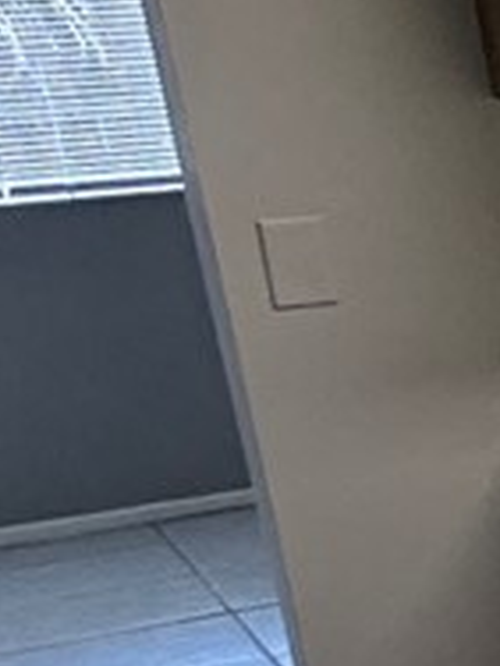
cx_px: 2039
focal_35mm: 119
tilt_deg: -14.8
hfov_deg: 7.8
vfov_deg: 16.5
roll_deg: +1.2
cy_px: 507
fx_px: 2292
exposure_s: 1/120
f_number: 2.2
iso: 200
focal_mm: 2.22
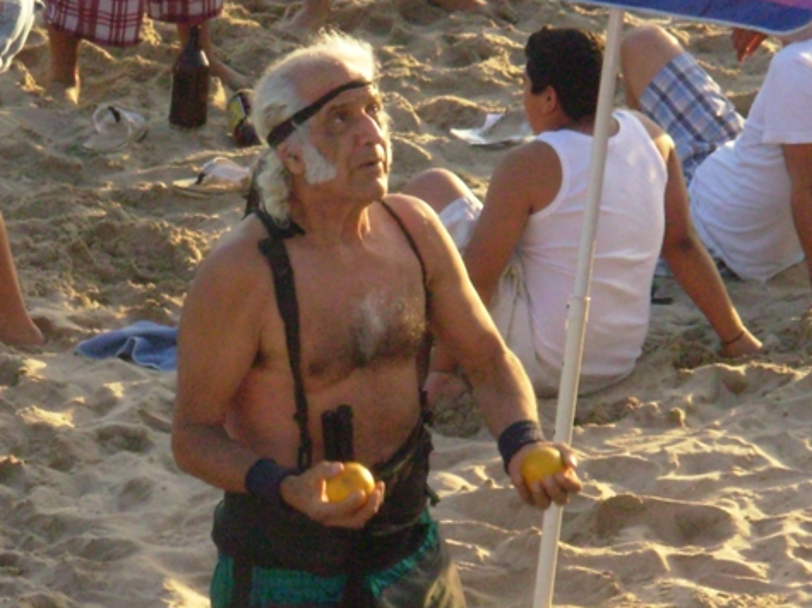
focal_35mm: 310
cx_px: 293
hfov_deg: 6.4
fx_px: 7268
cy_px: 433
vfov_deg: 4.8
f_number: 4.7
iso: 200
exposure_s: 1/395
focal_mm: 25.3
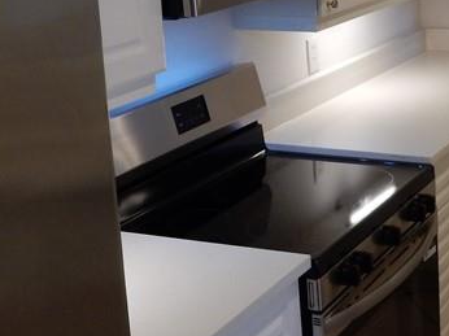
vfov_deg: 19.5
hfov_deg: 25.4
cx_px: 415
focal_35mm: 74
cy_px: 36
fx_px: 959
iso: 140
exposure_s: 1/30
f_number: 3.7
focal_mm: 4.5
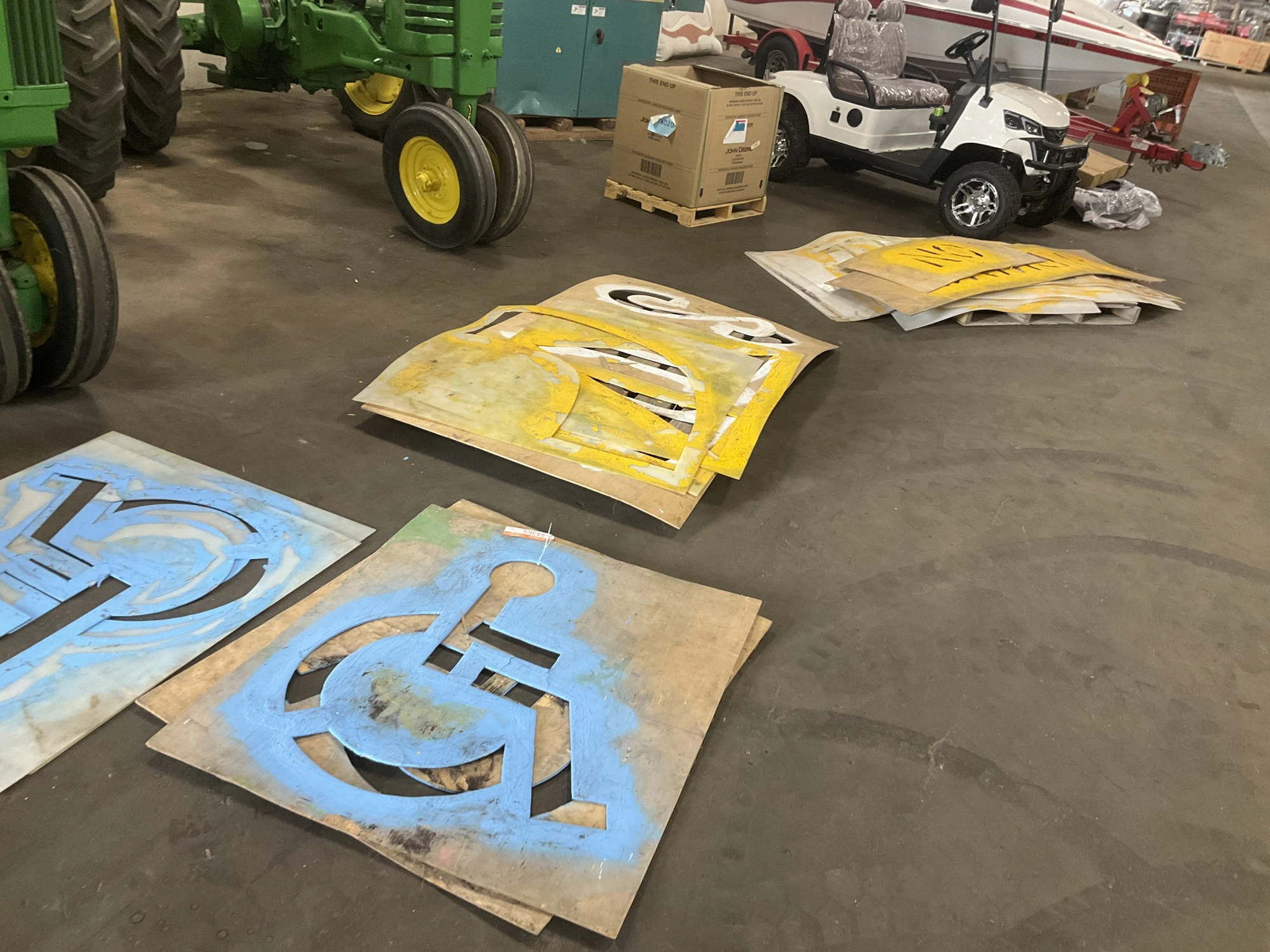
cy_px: 476
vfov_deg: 48.2
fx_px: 1064
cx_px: 635
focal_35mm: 29
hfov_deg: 61.7
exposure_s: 1/60
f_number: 1.8
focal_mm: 3
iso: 160
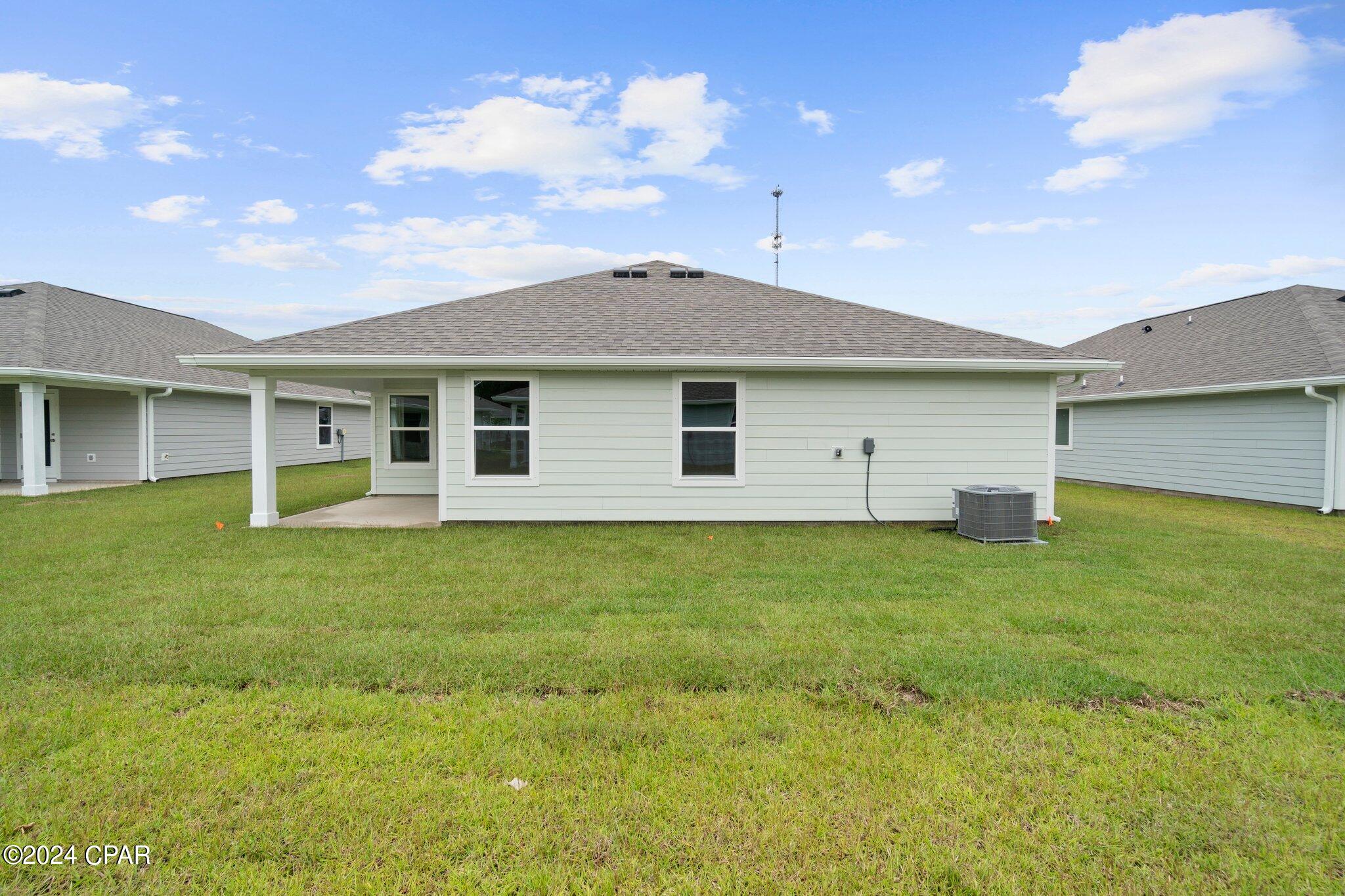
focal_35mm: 15
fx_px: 560
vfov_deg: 77.3
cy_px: 448
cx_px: 672
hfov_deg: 100.4
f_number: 8
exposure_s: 1/200
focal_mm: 10
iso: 100
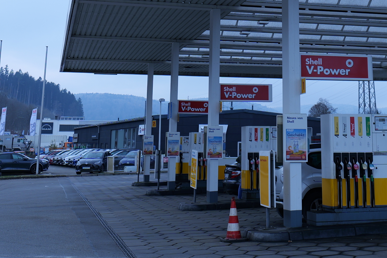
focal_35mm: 62
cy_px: -48
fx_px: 666
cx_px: 277
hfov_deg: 31.9
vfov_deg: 20.5
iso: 100
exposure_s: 1/160
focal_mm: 20
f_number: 5.6
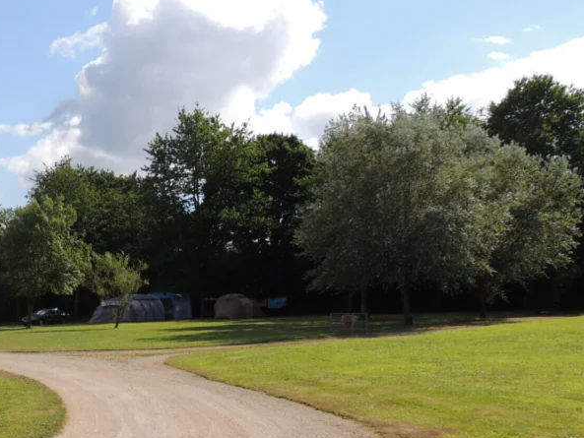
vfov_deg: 25.3
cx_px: 81
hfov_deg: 32.4
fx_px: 962
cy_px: 346
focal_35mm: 57
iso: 100
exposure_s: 1/1250
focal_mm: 5.8
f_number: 3.2
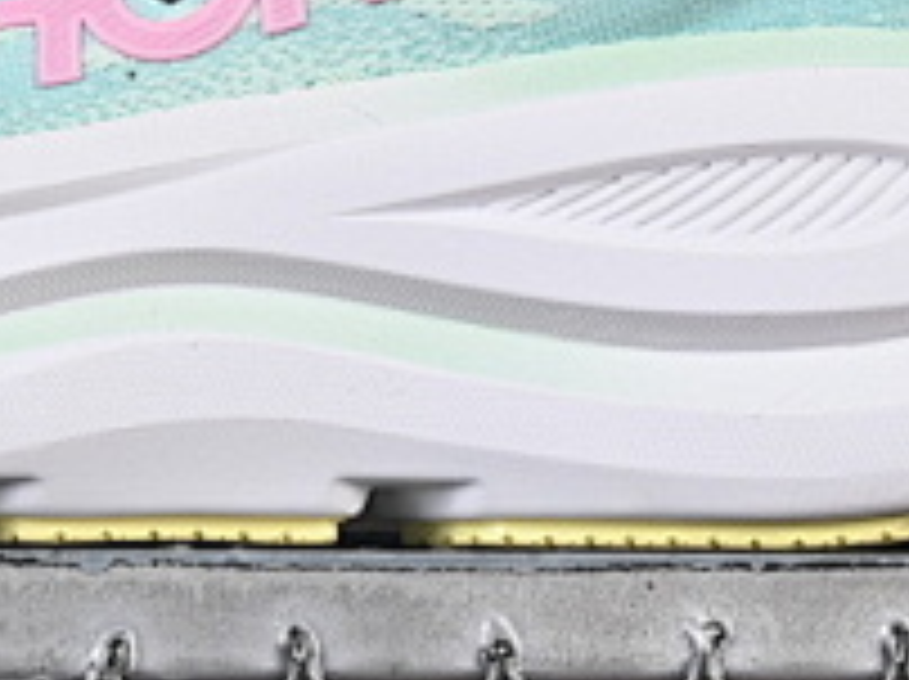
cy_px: -196
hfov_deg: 6.9
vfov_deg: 5.2
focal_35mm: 286
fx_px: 7501
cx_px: 198
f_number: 8
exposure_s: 1/80
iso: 160
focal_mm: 50
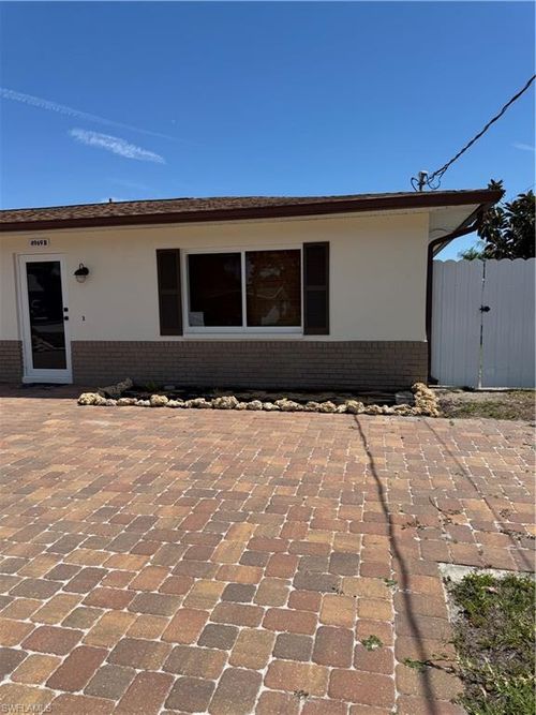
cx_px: 268
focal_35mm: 24
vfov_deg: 71.6
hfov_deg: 56.8
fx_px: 496
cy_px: 358
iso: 80
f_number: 1.78
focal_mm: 6.76
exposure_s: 1/7353
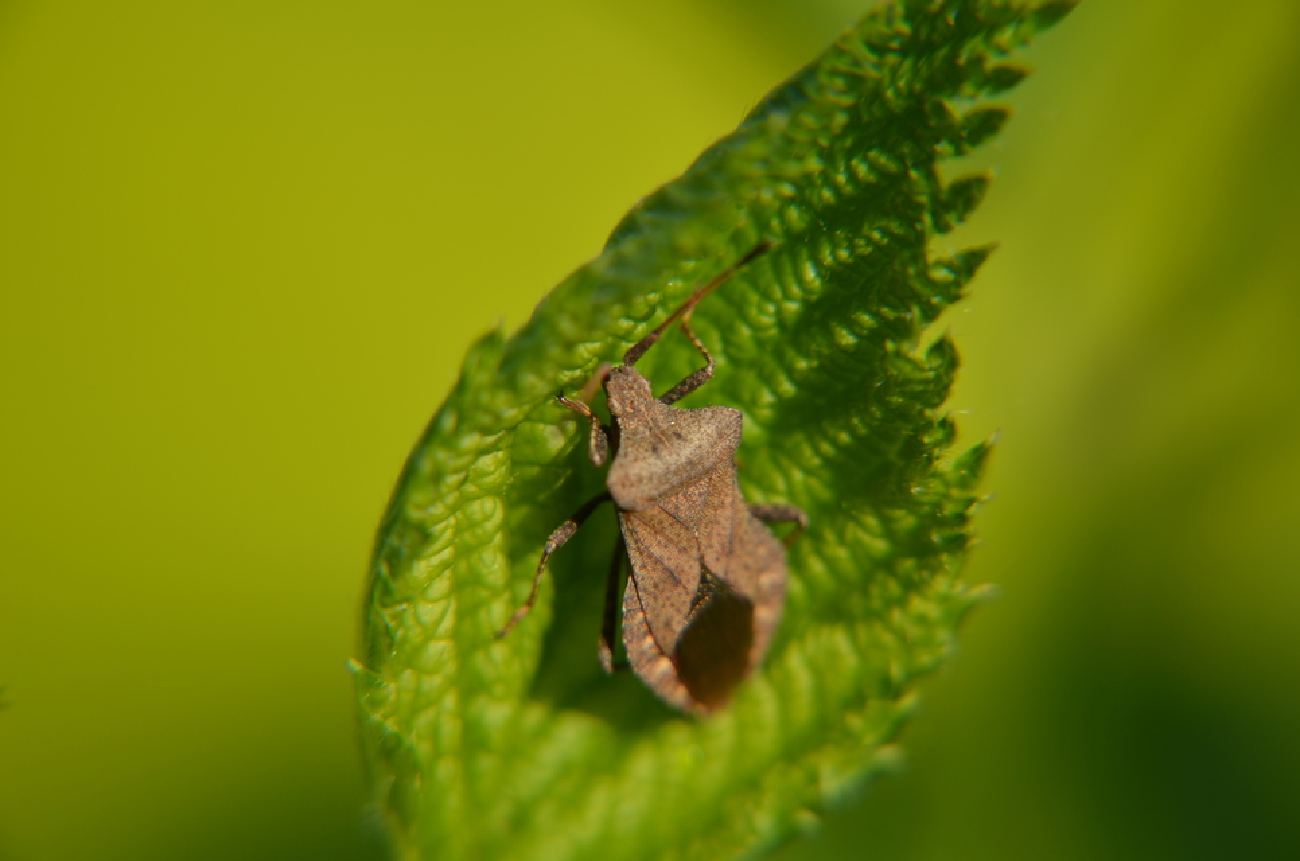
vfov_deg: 15.6
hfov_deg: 23.4
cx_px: 650
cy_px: 430
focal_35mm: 87
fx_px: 3135
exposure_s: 1/320
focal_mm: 58
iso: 100
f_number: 5
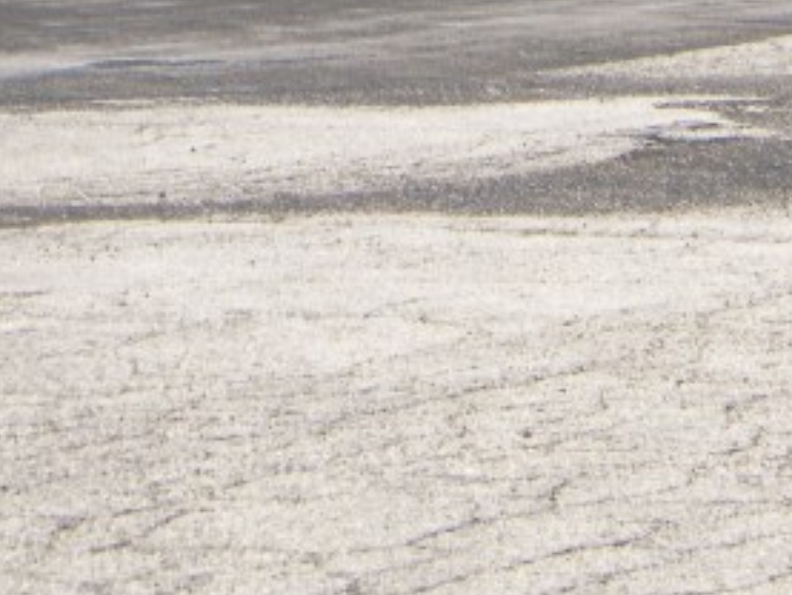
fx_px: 4738
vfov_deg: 7.0
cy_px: -398
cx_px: 1272
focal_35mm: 207
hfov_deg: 9.2
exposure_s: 1/659
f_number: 4.1
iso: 80
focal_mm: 10.1
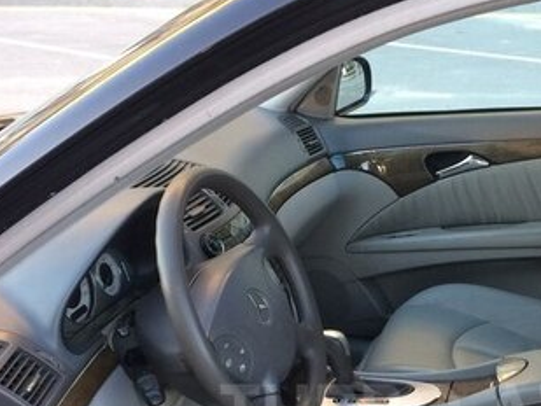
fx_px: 969
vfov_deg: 22.7
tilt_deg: -27.7
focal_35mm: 62
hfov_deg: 30.7
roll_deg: -0.6
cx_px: 399
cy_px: 410
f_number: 2.2
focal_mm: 4.15
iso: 40
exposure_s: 1/33
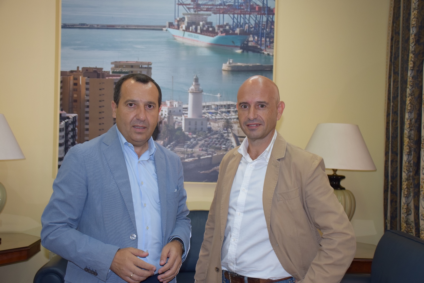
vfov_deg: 29.9
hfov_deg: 43.6
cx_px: 212
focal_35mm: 45
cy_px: 142
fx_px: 530
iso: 800
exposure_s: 1/100
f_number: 5
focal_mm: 30
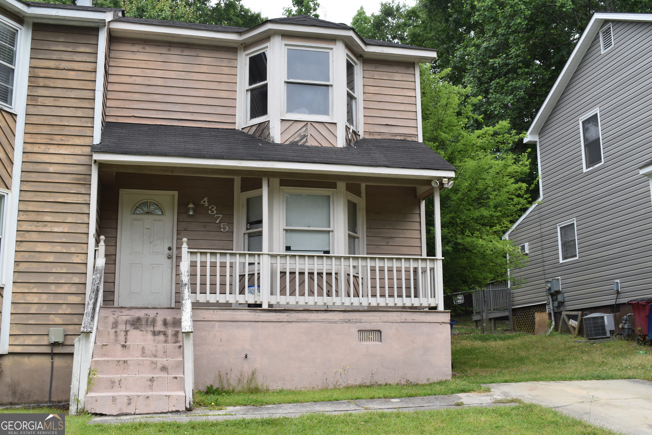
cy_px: 218
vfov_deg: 33.0
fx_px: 733
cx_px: 326
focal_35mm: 40
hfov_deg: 47.9
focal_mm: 27
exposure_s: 1/250
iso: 200
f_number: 7.1
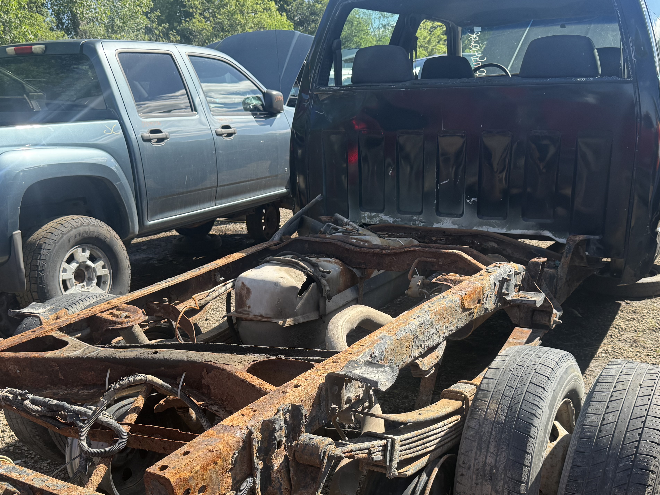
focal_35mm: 36
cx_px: 351
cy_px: 330
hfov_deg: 51.3
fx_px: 686
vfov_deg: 39.2
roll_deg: +2.0
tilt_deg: -19.6
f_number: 1.78
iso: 100
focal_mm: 6.76
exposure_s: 1/1901
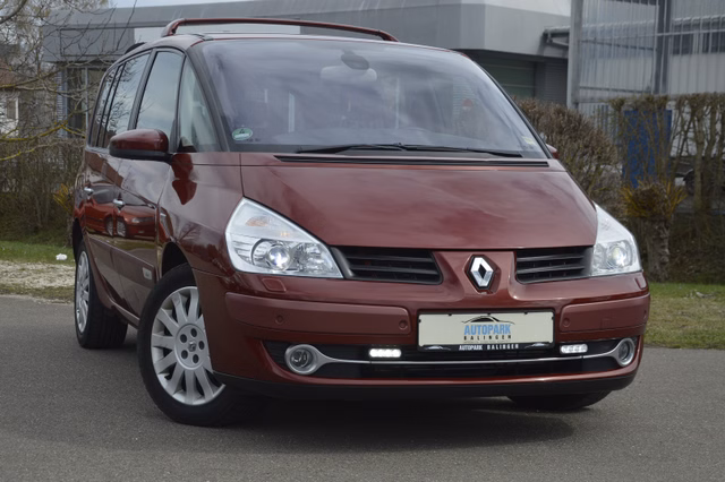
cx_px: 362
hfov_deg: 28.1
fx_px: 1449
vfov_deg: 18.9
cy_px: 241
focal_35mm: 72
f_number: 8
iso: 100
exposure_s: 1/250
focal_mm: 48
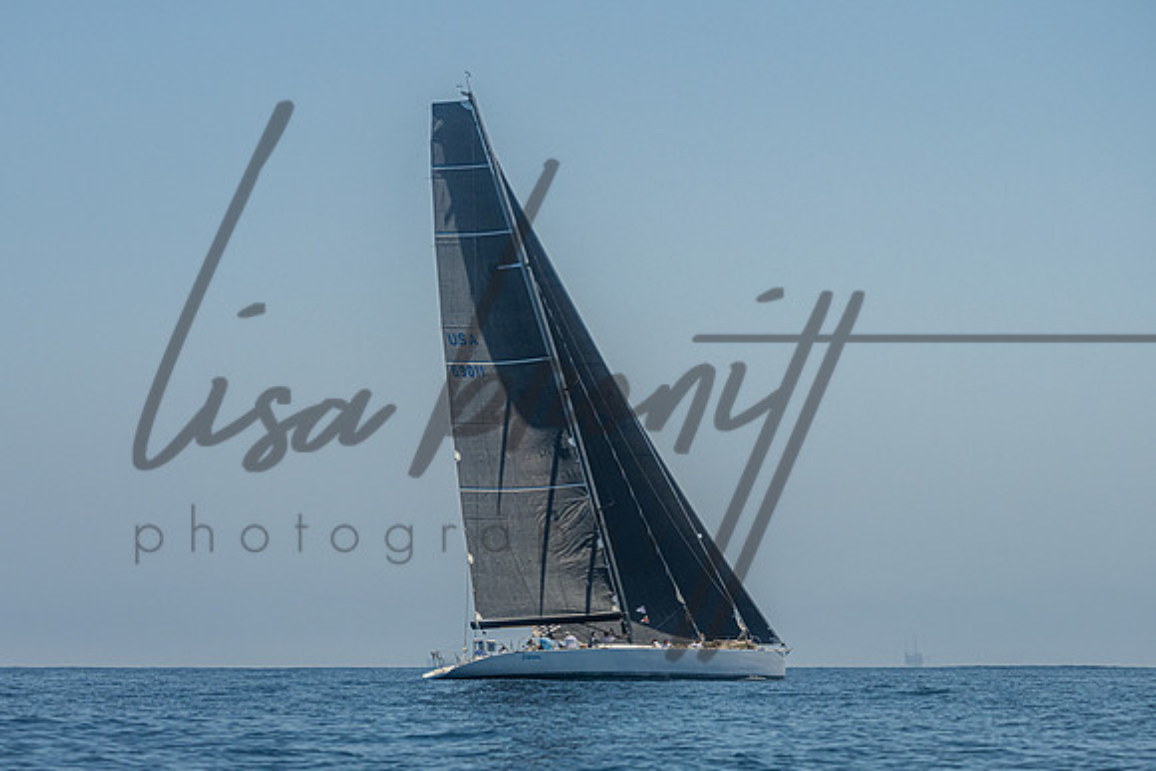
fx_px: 5118
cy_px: 412
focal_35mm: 159
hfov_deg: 12.9
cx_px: 515
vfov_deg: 8.6
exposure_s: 1/4000
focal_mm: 130
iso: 400
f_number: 7.1
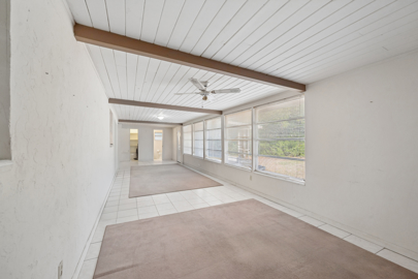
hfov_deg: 104.3
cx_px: 209
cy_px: 140
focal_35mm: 14
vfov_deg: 81.2
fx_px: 163
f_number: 8
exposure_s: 1/60
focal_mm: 14
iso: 400
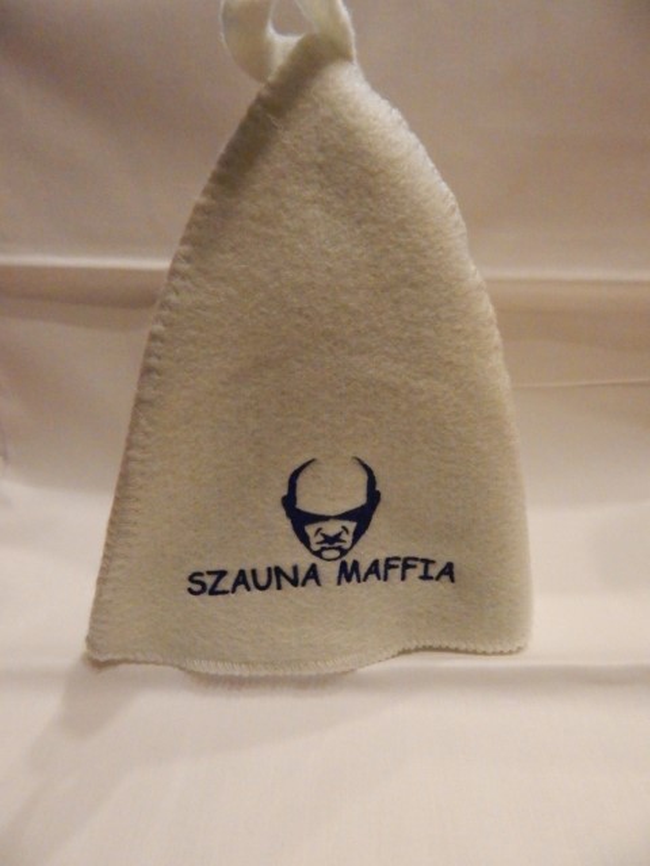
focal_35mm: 22
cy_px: 433
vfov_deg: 76.4
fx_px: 551
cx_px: 325
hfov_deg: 61.1
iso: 1600
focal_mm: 4
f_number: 3
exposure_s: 1/60
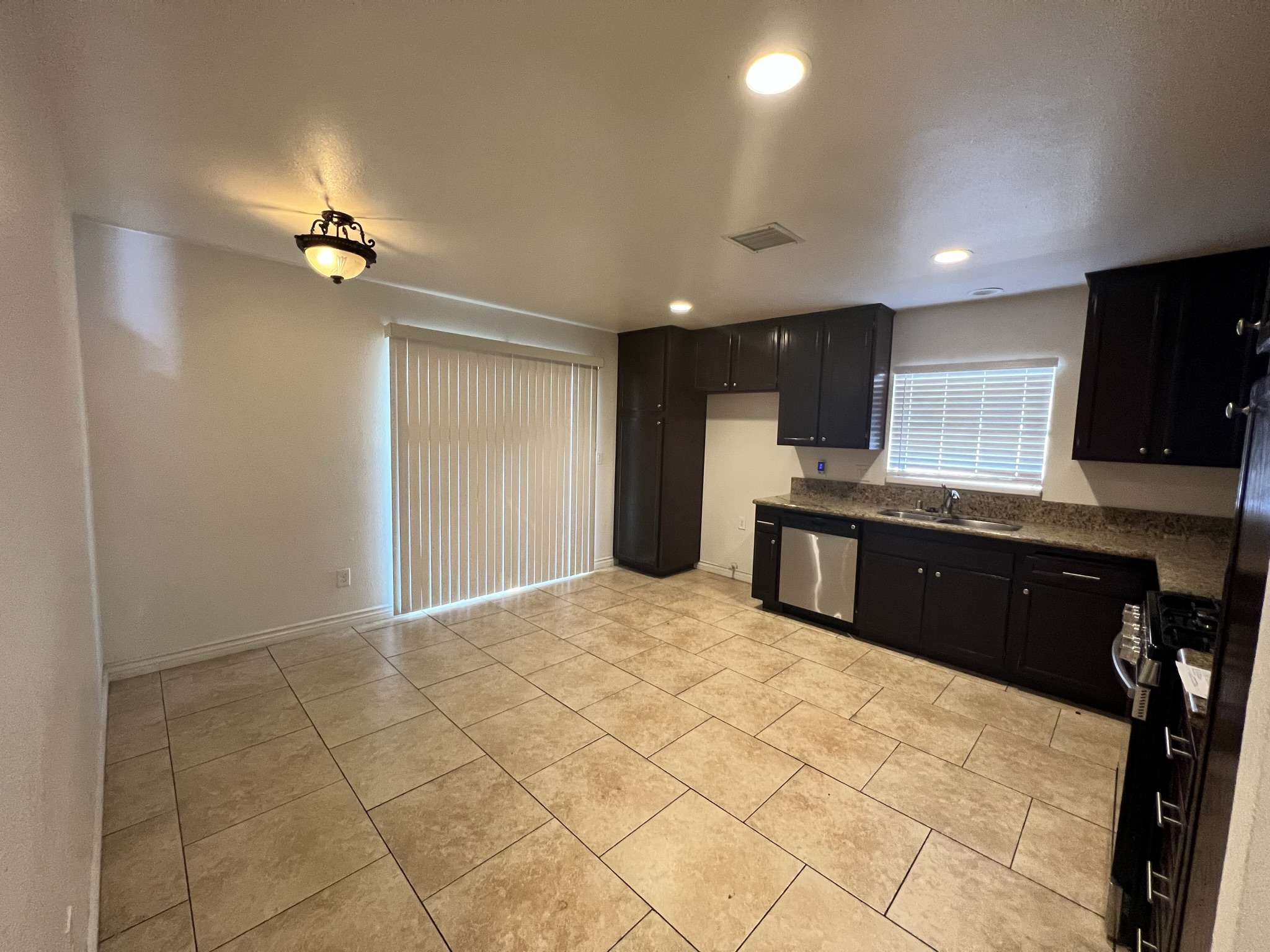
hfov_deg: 106.2
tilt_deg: -4.8
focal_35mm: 13
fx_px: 477
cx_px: 635
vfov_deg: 89.9
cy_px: 476
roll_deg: -1.7
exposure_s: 1/60
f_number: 1.8
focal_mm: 1.57
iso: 320
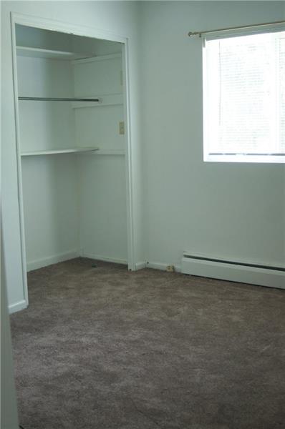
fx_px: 500
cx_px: 142
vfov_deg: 46.5
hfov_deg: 31.8
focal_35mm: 42
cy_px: 214
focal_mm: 28
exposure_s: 1/50
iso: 800
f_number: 3.5
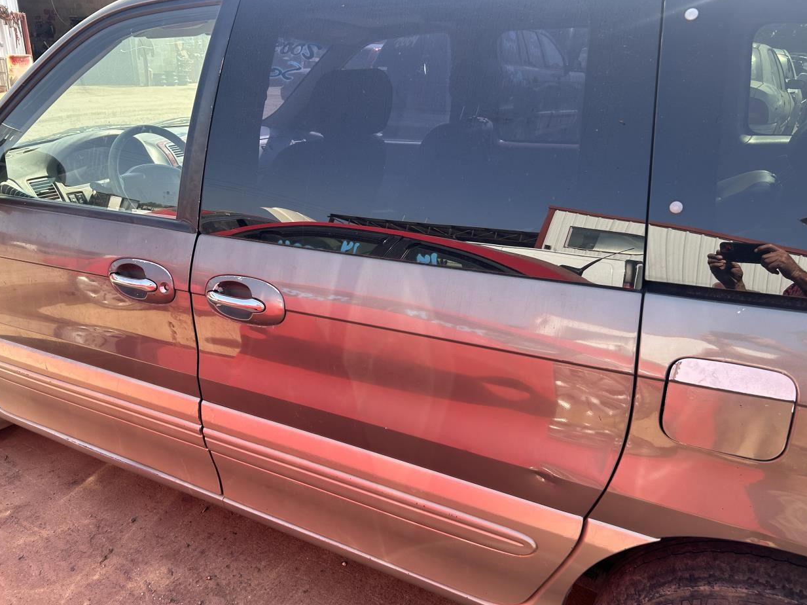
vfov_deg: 51.3
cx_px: 414
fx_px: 629
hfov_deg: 65.3
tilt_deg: -22.4
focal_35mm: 27
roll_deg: -1.0
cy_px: 301
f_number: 1.5
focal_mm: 5.7
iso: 50
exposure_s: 1/575
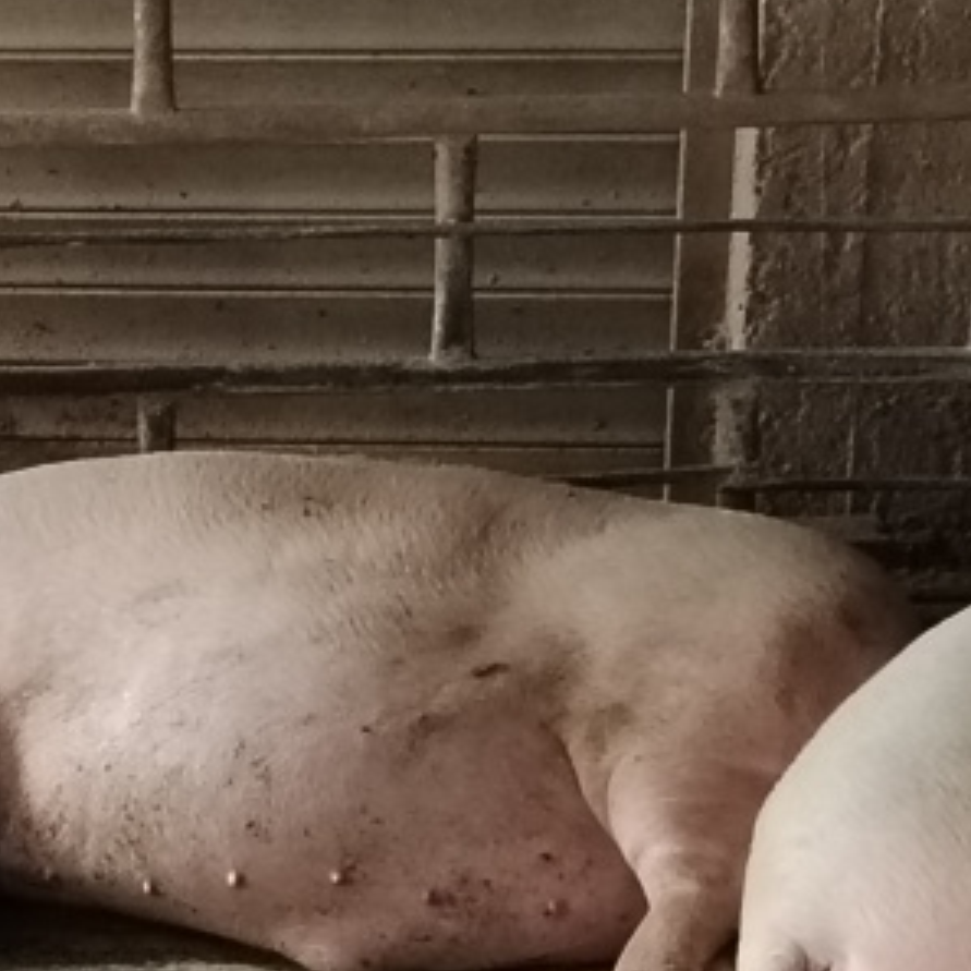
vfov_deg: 11.5
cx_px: -265
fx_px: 4760
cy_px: 932
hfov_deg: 11.4
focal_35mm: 150
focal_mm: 5.25
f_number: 1.75
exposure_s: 1/33.3
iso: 2297
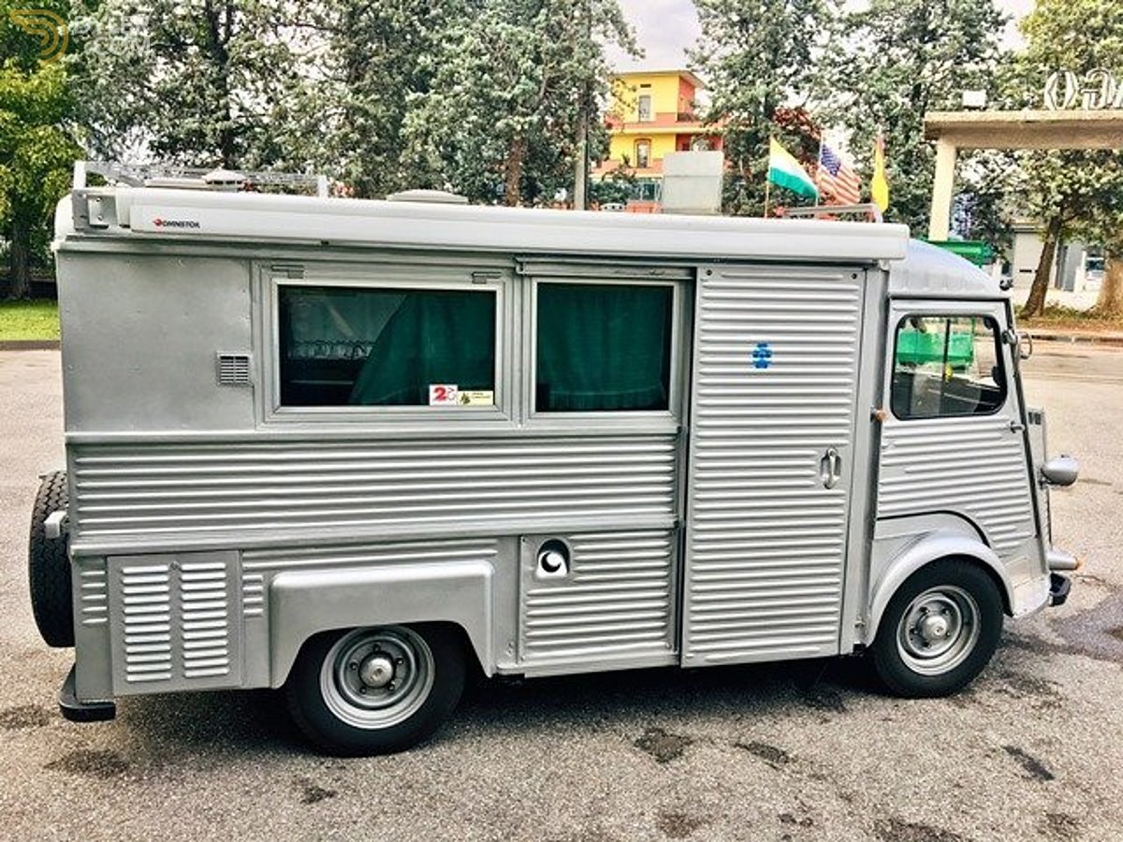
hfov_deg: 61.7
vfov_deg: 48.2
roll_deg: -2.3
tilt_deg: -8.4
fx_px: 941
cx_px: 562
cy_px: 421
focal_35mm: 29
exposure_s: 1/277
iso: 25
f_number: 2.2
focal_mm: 4.15
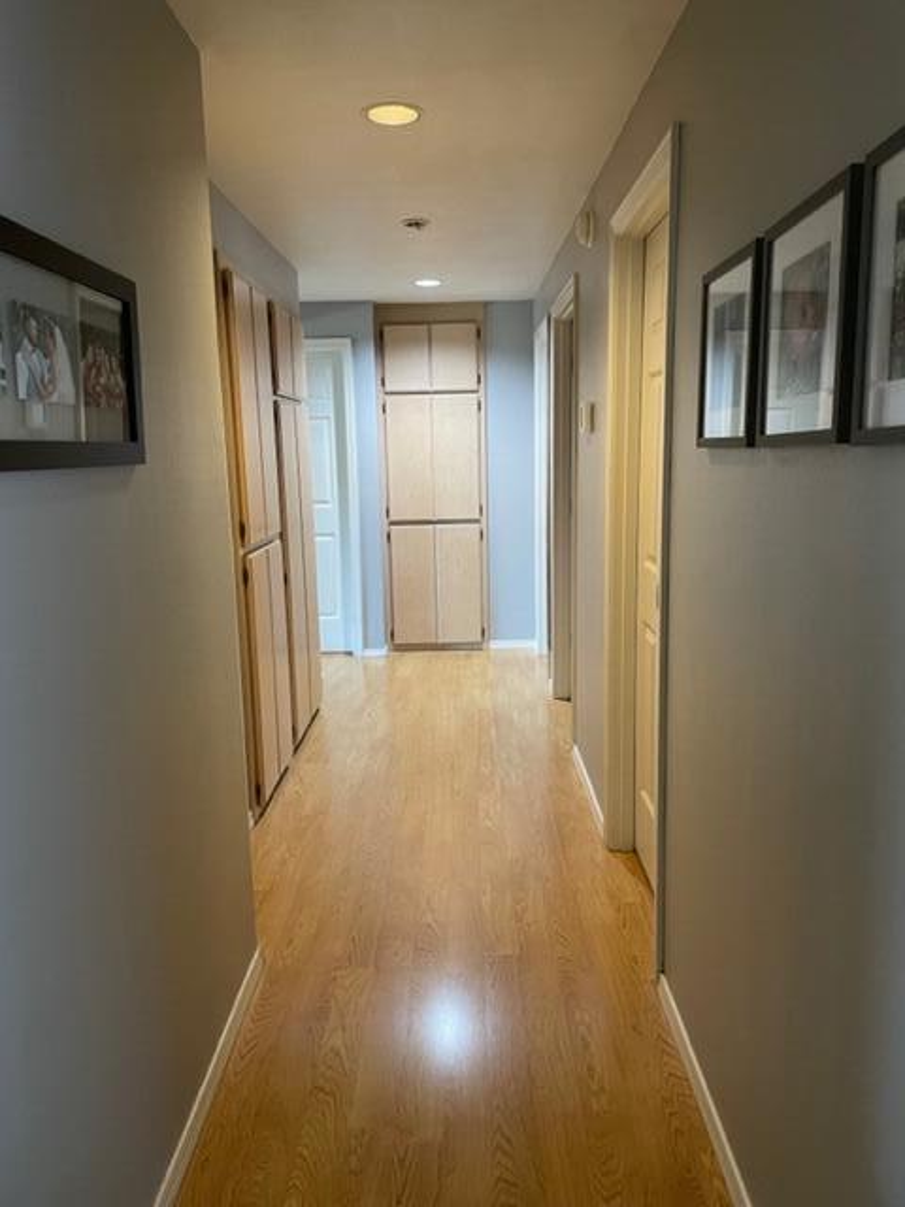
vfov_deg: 67.3
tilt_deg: -10.2
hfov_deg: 53.1
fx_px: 906
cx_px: 452
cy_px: 604
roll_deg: +1.1
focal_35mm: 26
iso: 160
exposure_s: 1/60
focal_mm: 4.2
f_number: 1.6
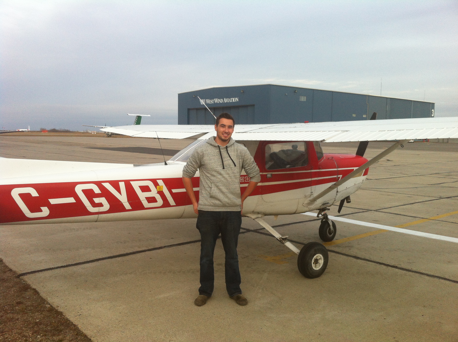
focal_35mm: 35
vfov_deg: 40.6
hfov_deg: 52.7
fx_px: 462
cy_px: 171
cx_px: 229
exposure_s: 1/437
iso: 80
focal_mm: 3.85
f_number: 2.8
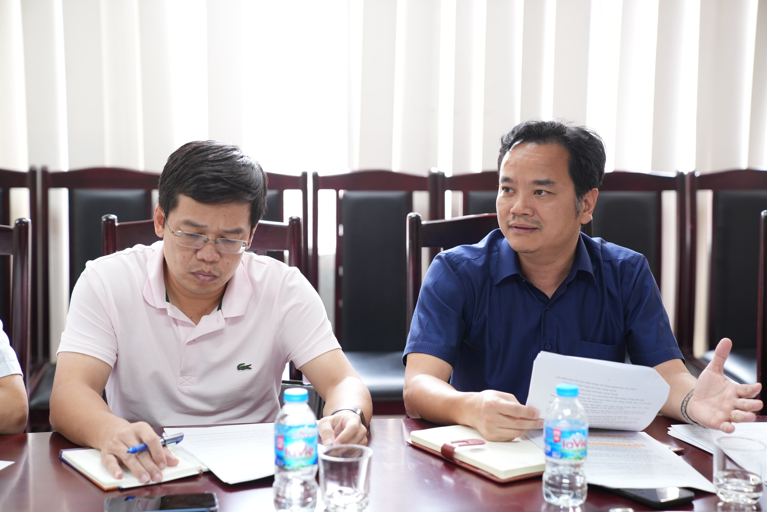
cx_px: 384
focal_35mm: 62
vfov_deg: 21.9
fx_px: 1321
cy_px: 256
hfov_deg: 32.4
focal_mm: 62
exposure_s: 1/100
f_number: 3.2
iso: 1250
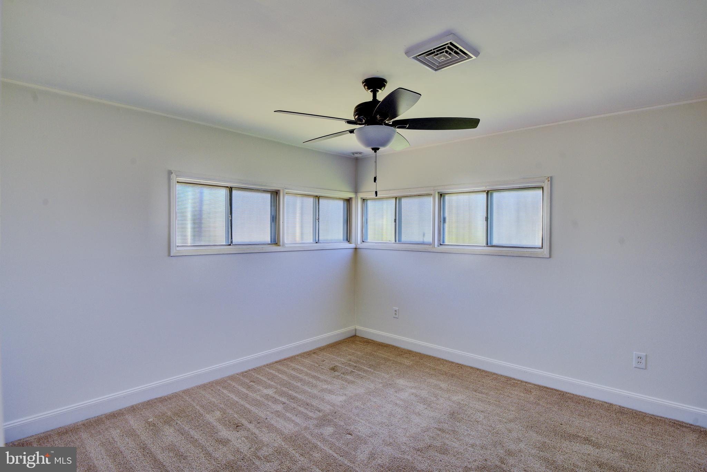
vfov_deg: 67.4
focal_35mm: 18
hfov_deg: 90.0
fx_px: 354
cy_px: 236
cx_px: 354
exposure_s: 1/30
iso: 320
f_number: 7.1
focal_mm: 18
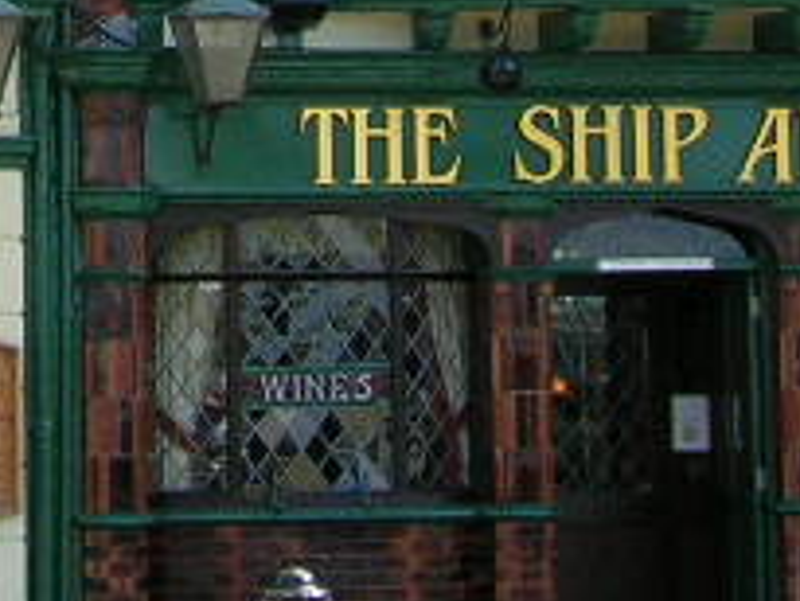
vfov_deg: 8.5
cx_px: -129
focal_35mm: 170
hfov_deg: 11.4
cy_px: -421
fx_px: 3931
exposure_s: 1/194
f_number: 4.9
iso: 50
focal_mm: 5.7
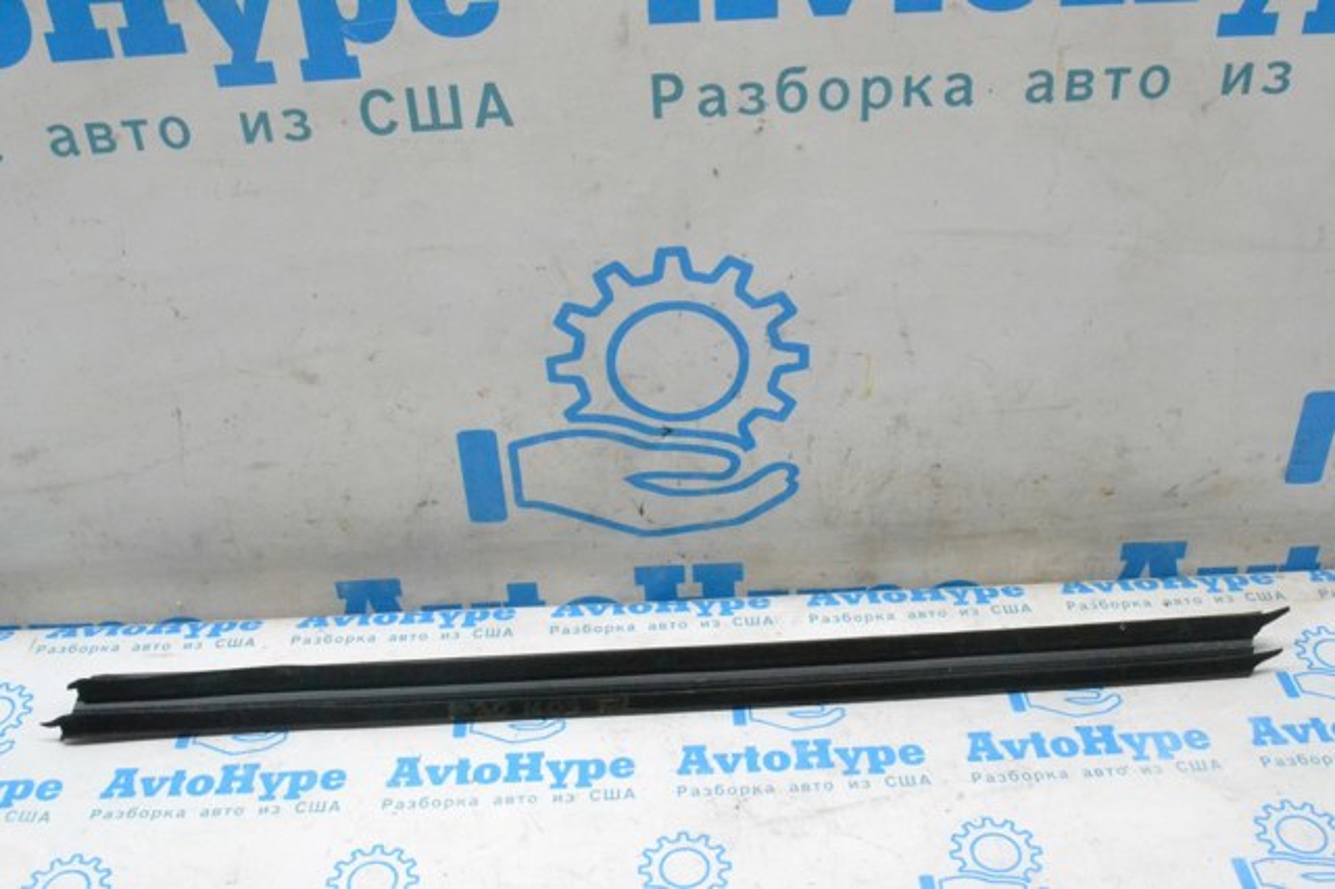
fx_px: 1445
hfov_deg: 49.6
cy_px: 444
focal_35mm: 39
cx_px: 668
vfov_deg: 34.2
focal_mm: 26
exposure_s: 1/80
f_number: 14
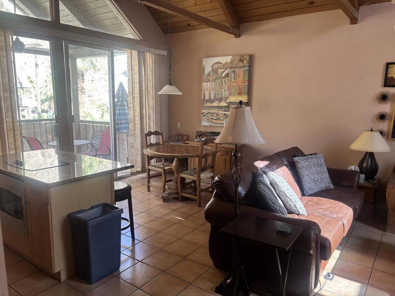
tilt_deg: -10.8
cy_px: 148
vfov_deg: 53.1
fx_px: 297
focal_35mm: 26
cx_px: 198
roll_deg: -1.3
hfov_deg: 67.3
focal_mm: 5.96
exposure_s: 1/111
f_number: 1.6
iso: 125
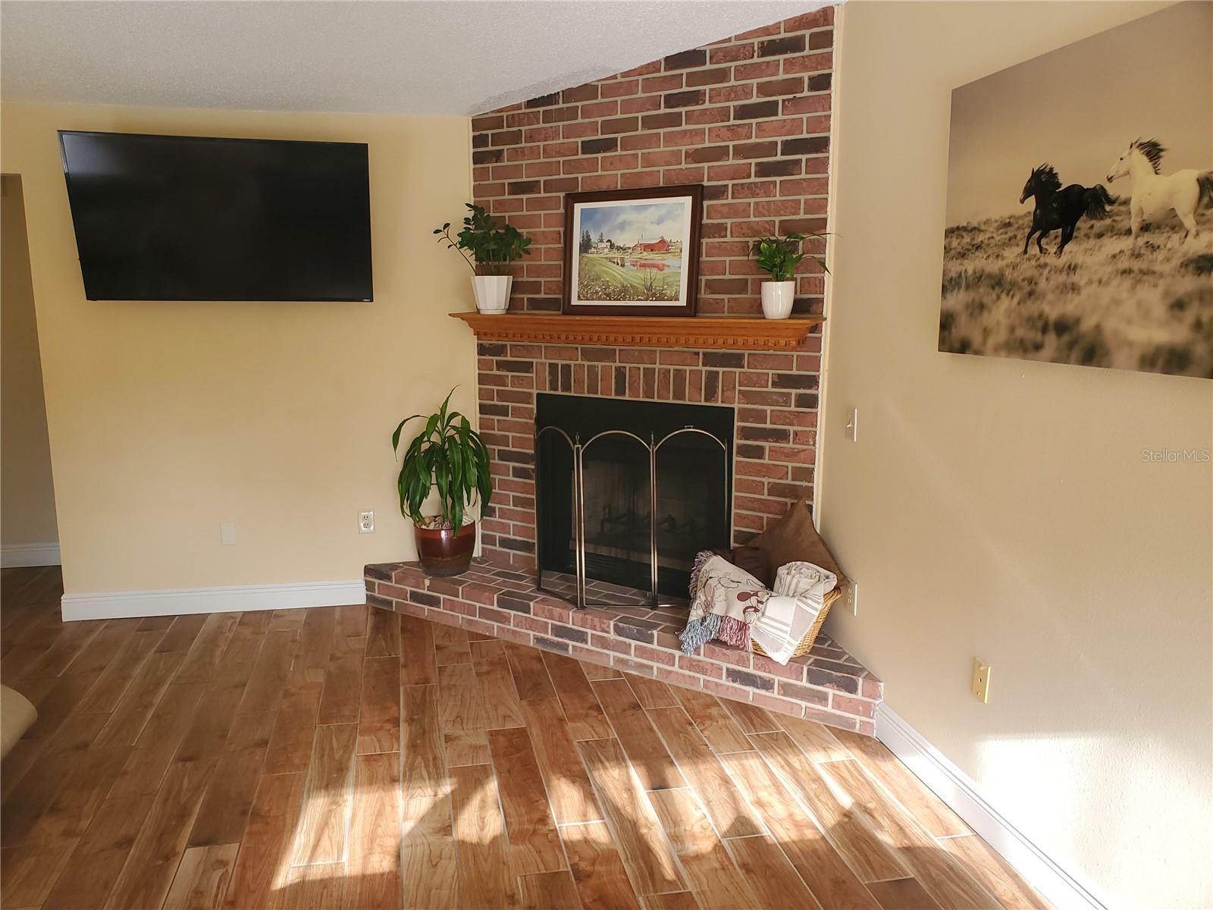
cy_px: 455
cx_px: 606
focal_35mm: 26
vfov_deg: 53.1
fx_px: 911
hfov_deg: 67.3
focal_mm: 4.3
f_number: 2.4
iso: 64
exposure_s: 1/60
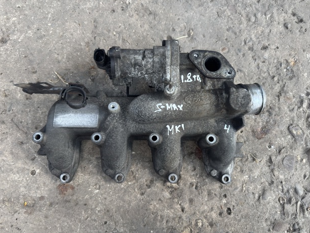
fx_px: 224
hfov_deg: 69.4
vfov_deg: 54.9
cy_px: 118
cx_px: 159
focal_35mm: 25
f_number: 1.78
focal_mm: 6.76
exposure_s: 1/527
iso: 100
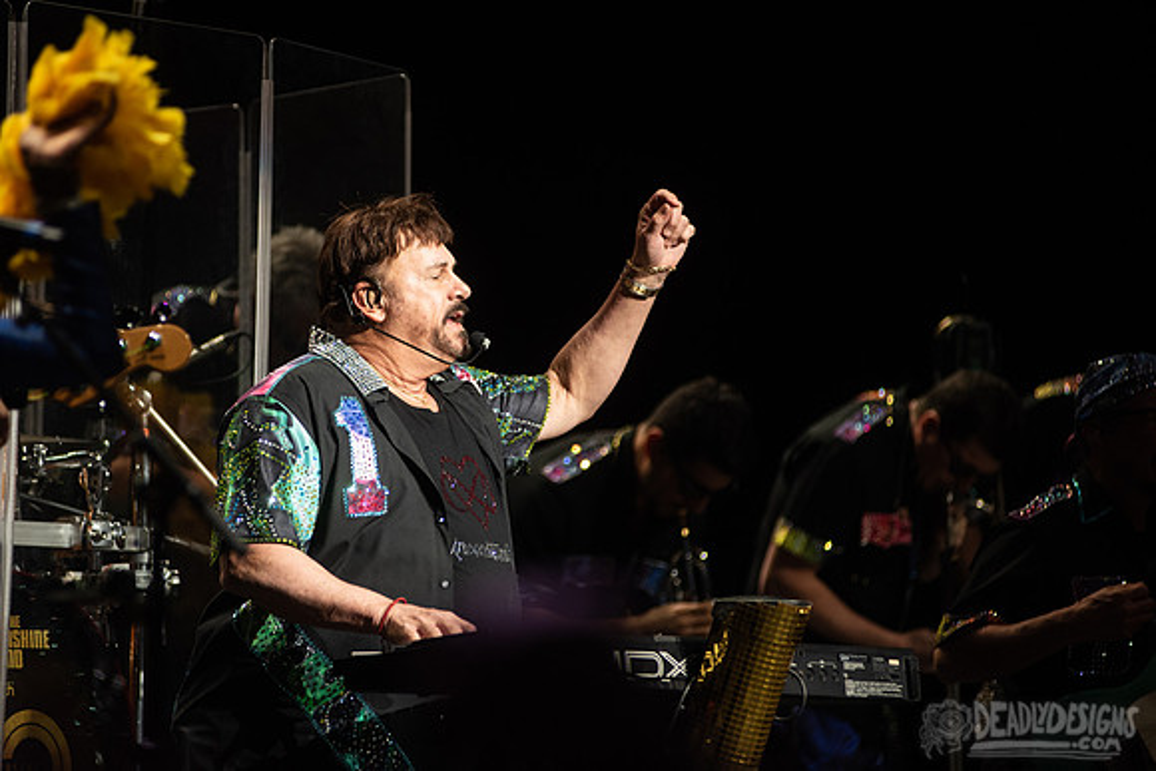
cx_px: 473
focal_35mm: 236
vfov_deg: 5.8
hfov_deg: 8.7
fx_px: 7591
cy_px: 315
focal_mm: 200
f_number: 3.2
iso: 1250
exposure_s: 1/640
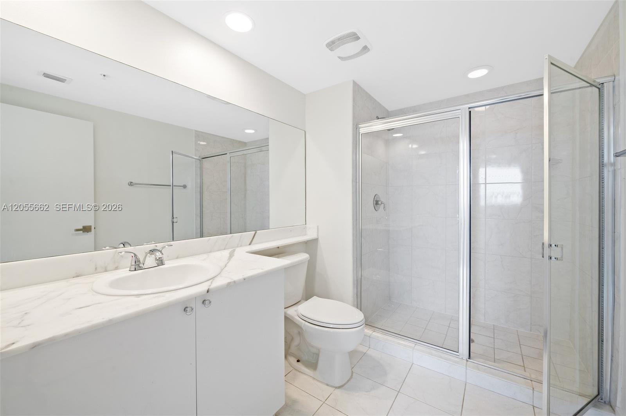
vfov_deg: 81.1
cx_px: 313
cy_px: 208
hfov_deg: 104.3
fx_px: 243
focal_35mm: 14
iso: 200
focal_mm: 14
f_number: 8
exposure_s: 1/2.5
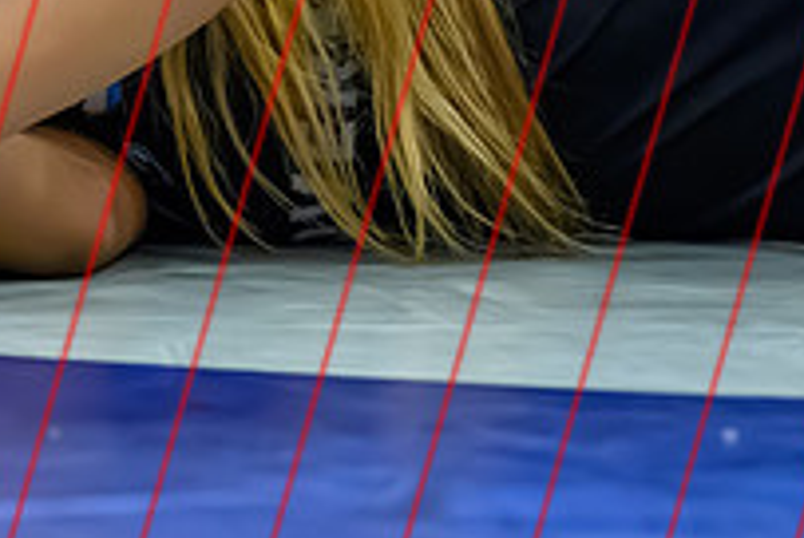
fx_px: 9595
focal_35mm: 429
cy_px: 11
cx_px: 295
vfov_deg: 3.2
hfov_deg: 4.8
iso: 10000
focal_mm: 125
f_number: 2.8
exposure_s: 1/640
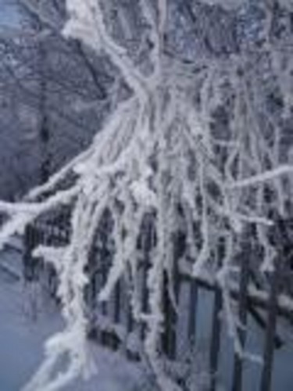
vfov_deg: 55.4
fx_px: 372
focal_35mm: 33
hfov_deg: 42.9
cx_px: 146
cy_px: 196
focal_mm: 5.5
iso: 100
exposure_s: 1/30
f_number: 2.8
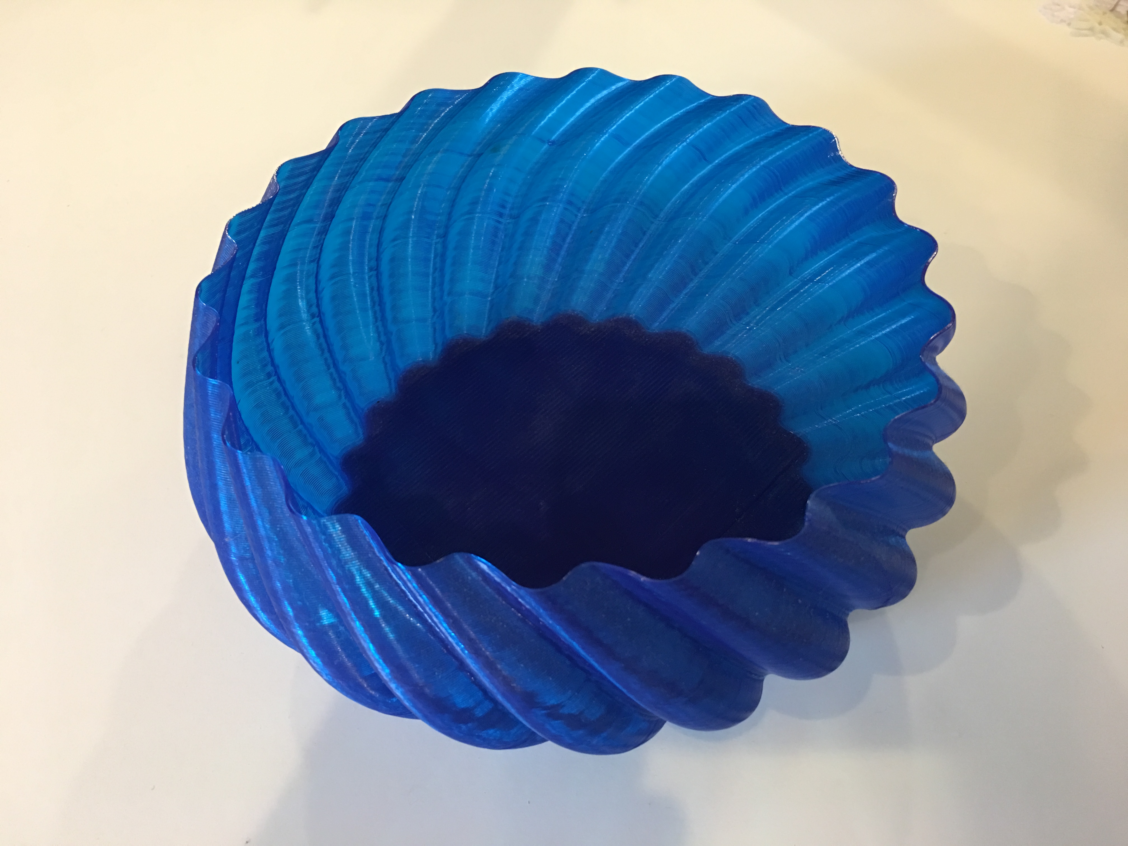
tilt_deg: -48.3
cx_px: 564
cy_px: 423
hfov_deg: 61.7
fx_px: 945
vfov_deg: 48.2
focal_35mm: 29
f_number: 2.2
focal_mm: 4.15
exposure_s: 1/10
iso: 100
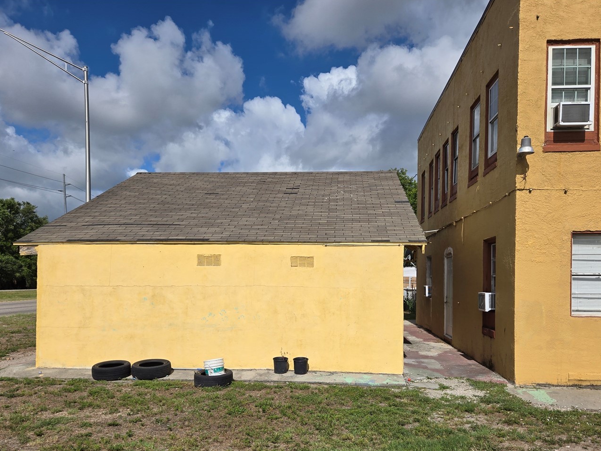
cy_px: 282
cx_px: 317
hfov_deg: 61.6
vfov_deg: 47.8
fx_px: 504
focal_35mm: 29
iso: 25
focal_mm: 5.4
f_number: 1.8
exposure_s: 1/4883
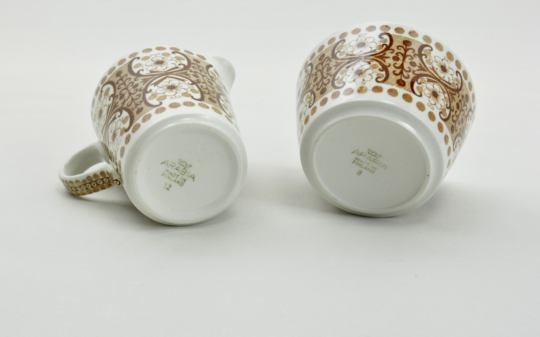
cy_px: 134
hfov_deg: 33.0
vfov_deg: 20.9
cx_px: 251
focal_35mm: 62
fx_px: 912
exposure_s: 2
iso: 400
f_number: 22
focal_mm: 34
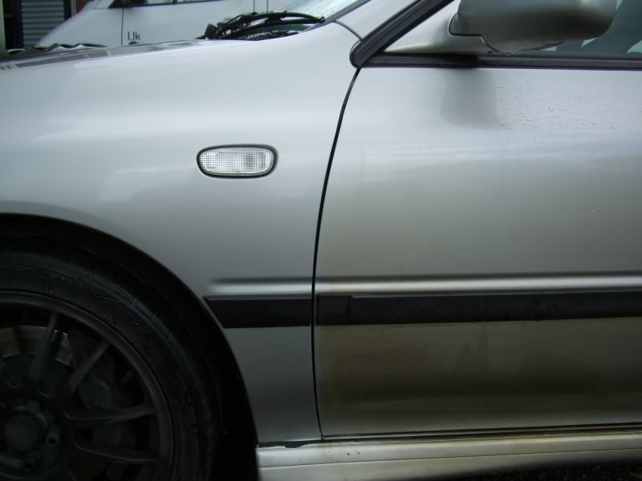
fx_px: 705
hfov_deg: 49.0
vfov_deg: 37.7
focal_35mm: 38
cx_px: 321
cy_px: 240
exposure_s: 1/320
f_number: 2.8
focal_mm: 7.9
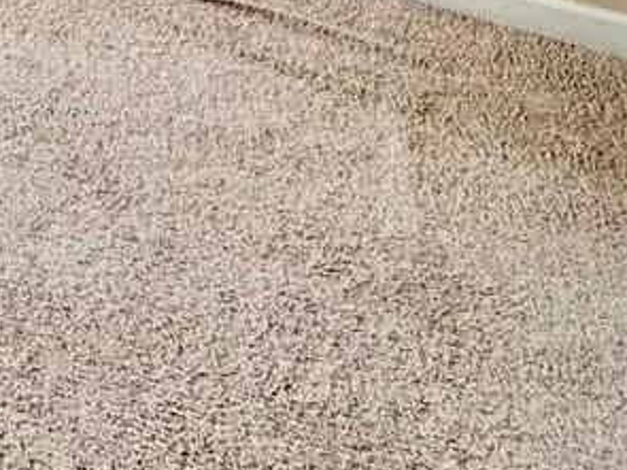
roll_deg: -2.7
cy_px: -570
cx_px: -646
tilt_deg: -3.8
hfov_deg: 17.6
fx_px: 1376
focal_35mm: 76
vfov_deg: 14.6
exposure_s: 1/185
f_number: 2.2
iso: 40
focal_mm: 2.22
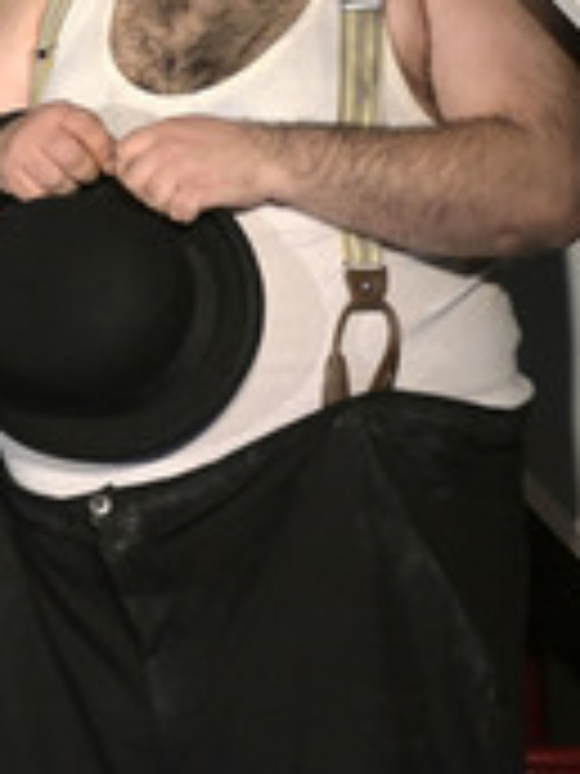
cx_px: -290
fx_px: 12399
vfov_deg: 3.6
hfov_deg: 2.7
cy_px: 238
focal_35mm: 555
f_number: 5.6
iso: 8000
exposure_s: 1/400
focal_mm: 220
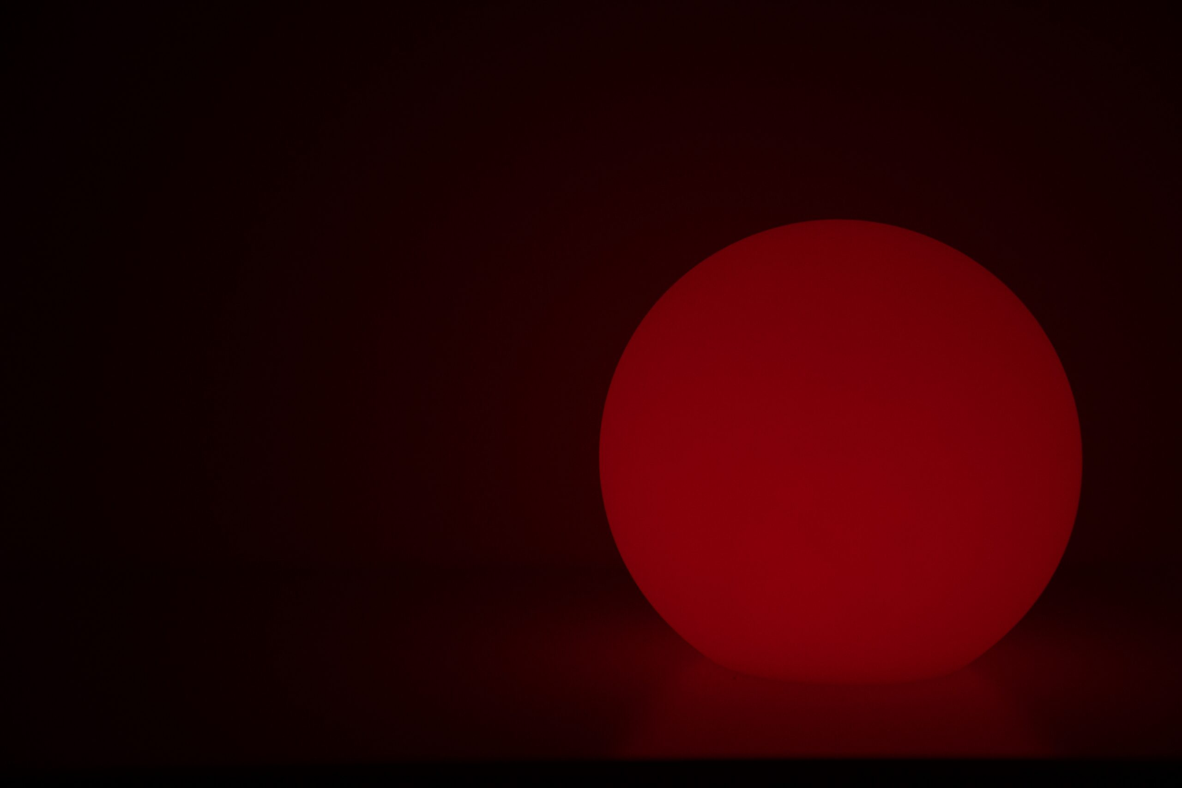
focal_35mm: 70
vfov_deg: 19.5
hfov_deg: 28.8
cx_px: 591
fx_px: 2298
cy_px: 394
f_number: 2.8
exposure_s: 1/500
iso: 800
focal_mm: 70
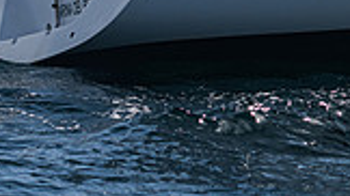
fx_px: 3739
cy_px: -215
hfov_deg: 5.3
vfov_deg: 3.0
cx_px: 477
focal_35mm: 403
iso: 320
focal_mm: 100
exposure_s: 1/5000
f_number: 6.3
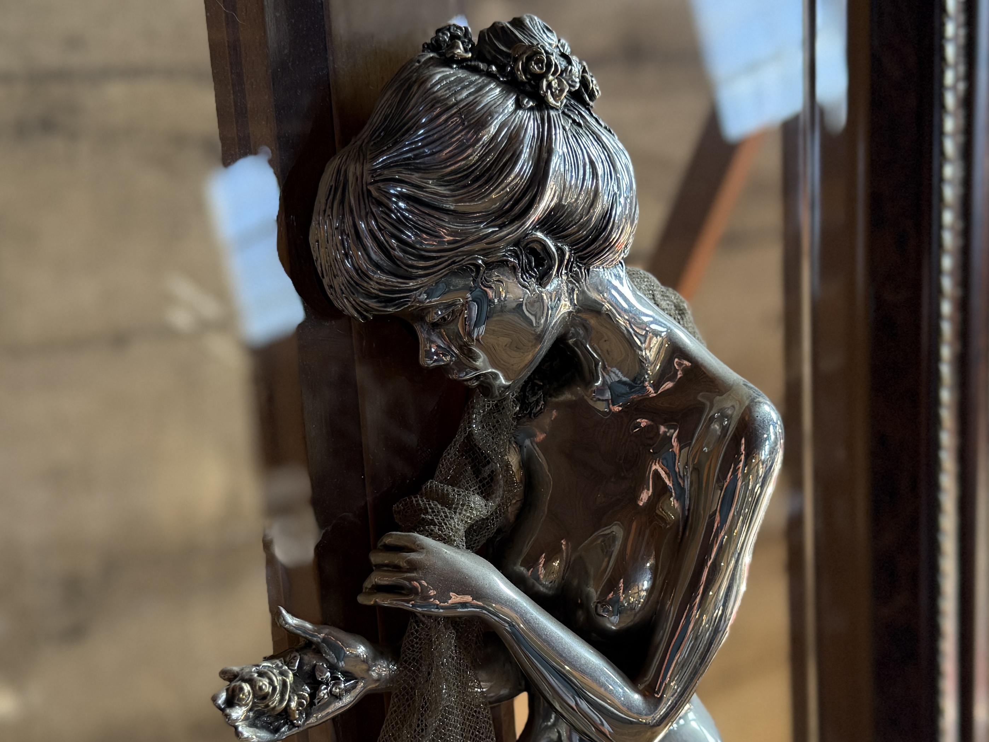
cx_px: 494
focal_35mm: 24
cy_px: 371
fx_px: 686
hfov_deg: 71.6
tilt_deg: -25.0
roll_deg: -8.1
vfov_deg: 56.8
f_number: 1.78
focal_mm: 6.76
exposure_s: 1/139
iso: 200
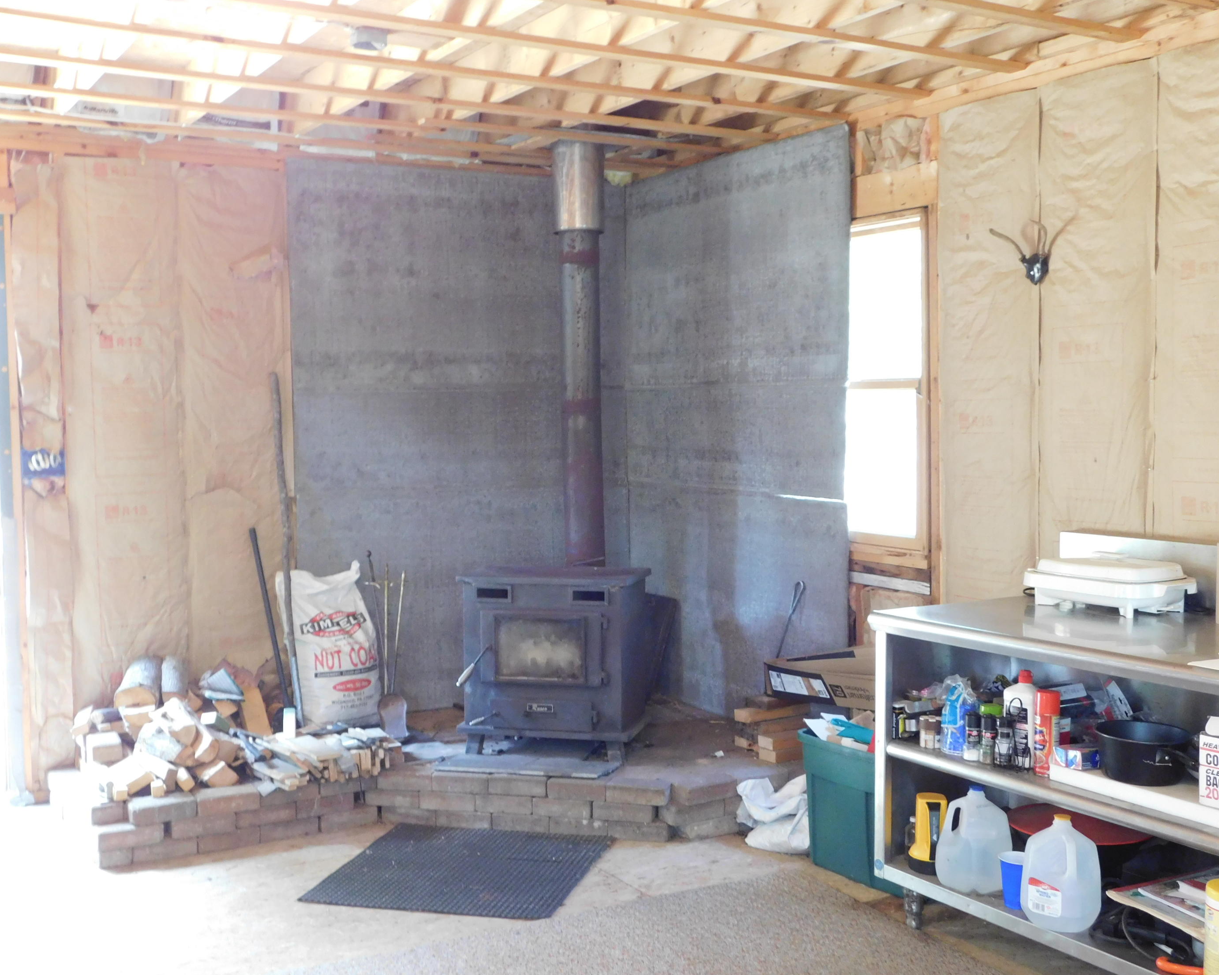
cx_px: 611
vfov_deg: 39.2
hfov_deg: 47.9
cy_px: 486
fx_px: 1371
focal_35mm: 38
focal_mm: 6.3
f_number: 3.5
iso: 400
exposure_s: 1/10
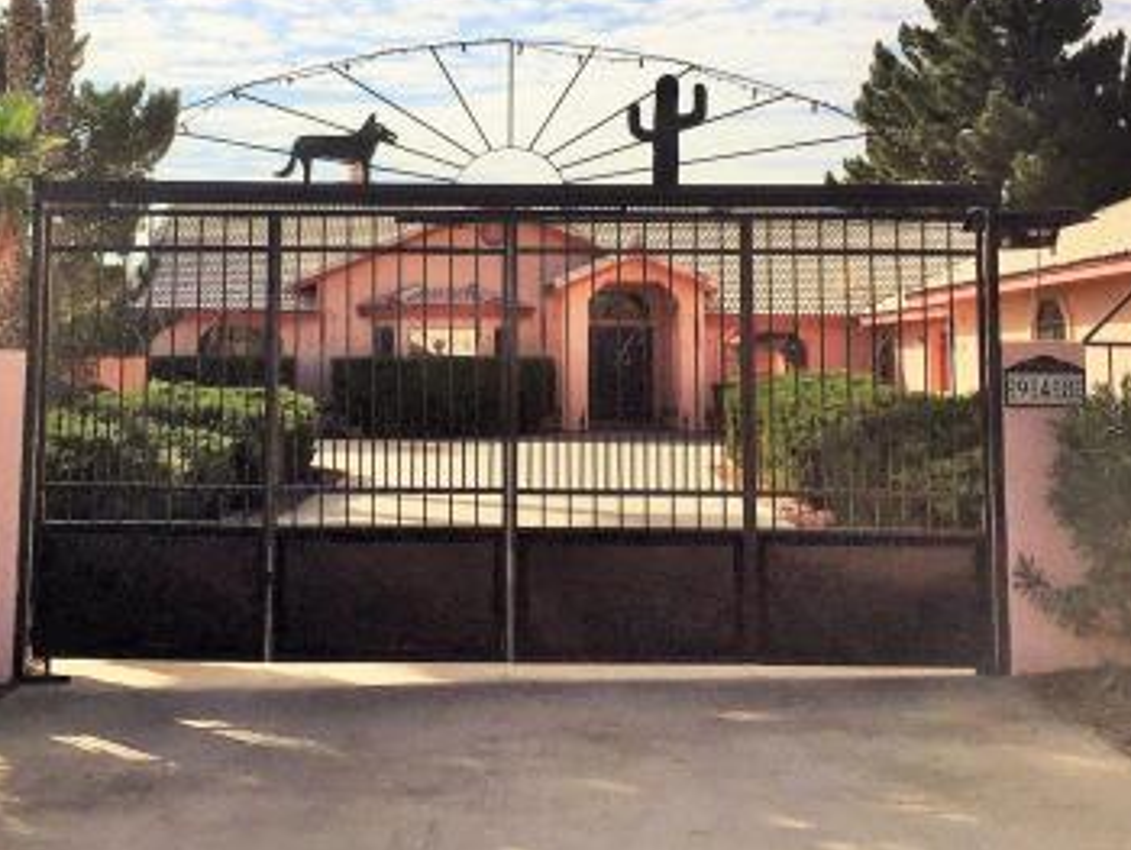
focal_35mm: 53
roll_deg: -1.7
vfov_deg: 27.2
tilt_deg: +6.4
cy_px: 210
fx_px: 1733
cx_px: 459
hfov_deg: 36.0
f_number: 2.2
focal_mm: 4.15
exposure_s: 1/5650
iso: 32
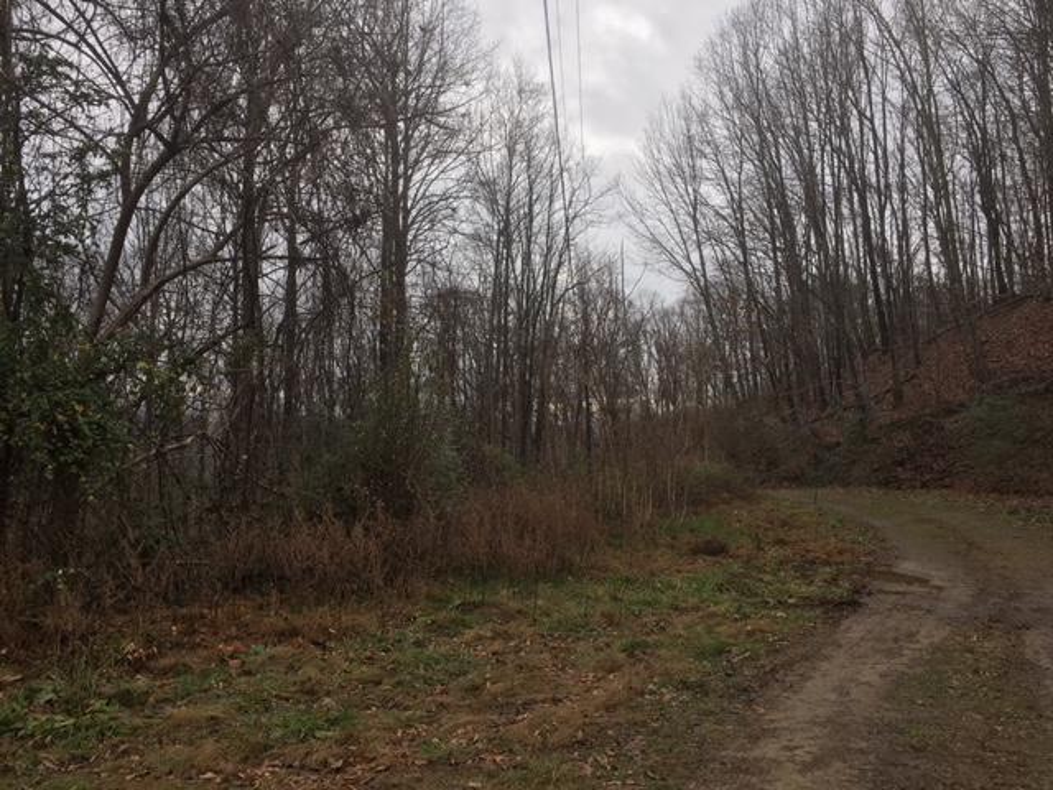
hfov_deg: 61.7
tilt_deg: +2.0
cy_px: 395
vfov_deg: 48.2
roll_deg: -2.0
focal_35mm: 29
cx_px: 526
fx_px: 882
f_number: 2.2
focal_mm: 4.15
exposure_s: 1/668
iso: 25
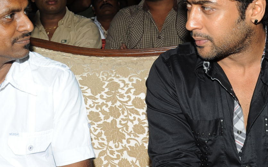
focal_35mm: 82
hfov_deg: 25.2
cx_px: 149
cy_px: 60
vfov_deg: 15.9
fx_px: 599
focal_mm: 42
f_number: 10
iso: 200
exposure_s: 1/125
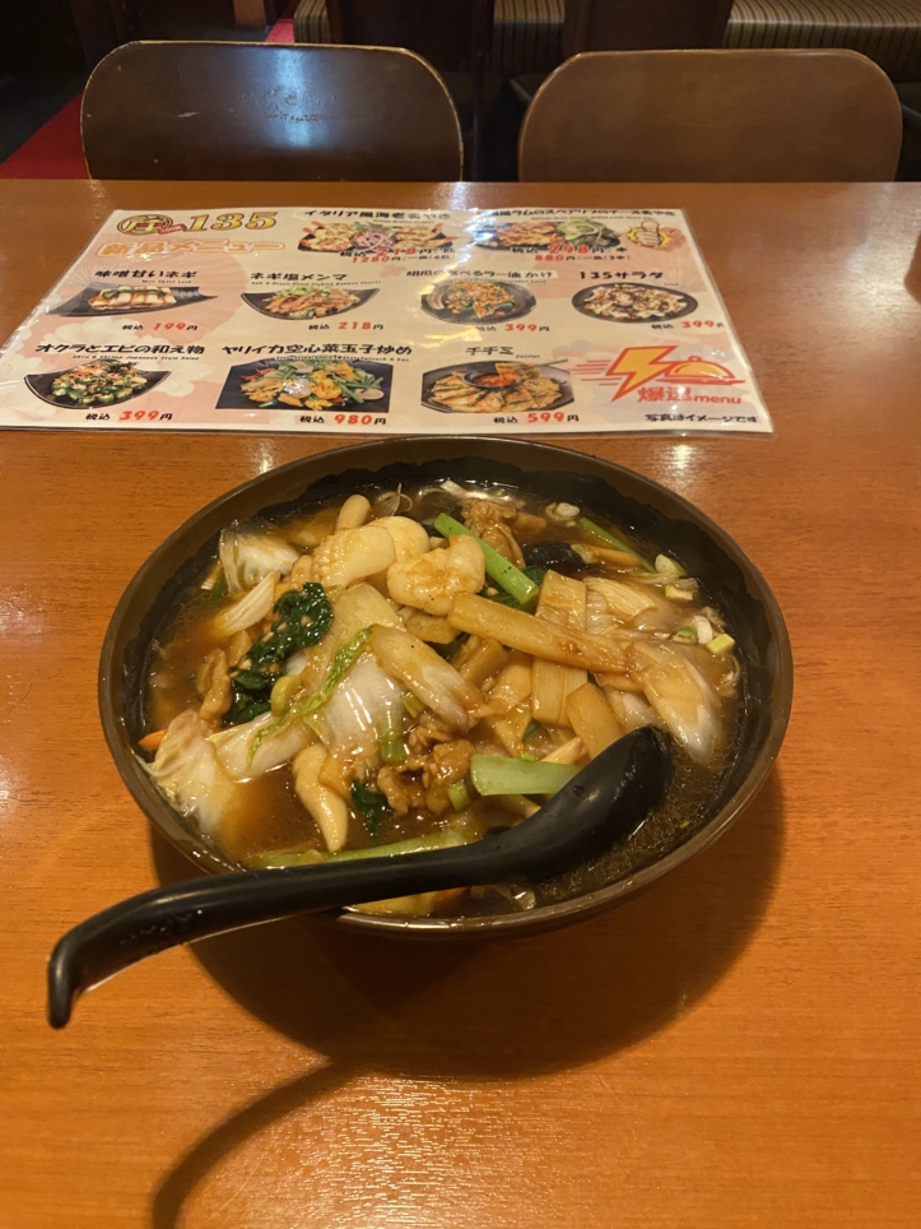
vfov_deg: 67.3
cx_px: 460
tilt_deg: -41.9
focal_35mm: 26
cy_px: 614
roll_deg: +1.2
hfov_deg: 53.1
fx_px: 922
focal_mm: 4.25
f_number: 1.8
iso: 400
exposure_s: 1/50
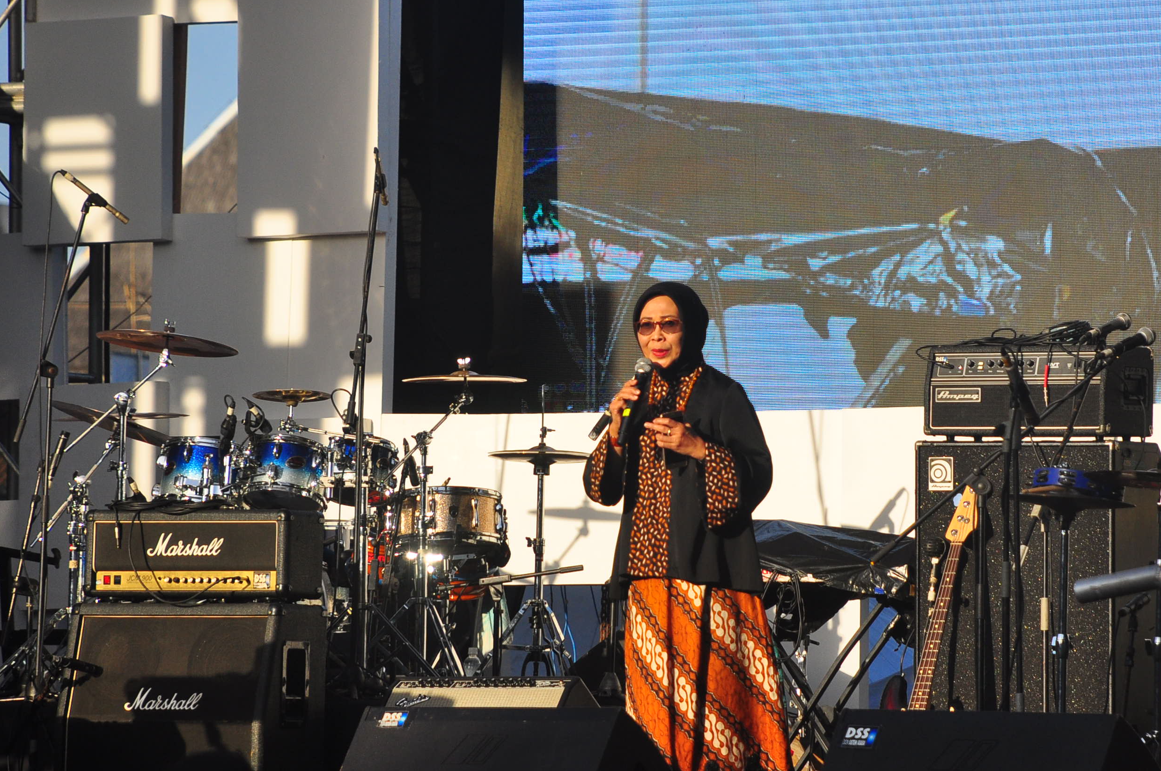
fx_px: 8460
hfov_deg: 7.8
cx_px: 683
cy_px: 403
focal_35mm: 263
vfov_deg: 5.2
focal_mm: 135
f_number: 5.6
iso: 400
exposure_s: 1/1250
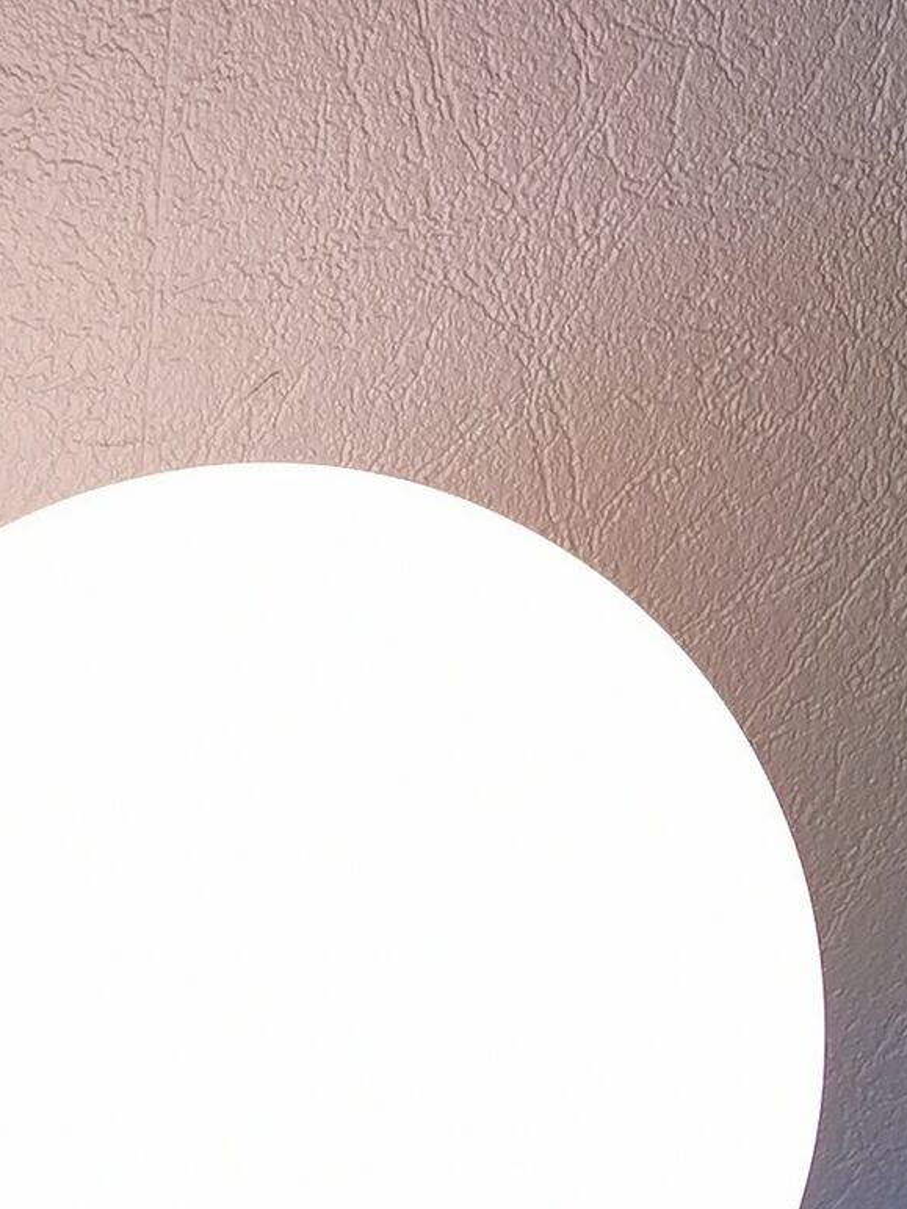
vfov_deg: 18.3
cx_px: -157
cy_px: 1525
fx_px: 3529
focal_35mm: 101
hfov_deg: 14.2
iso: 50
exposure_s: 1/100
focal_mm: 5.58
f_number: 1.8
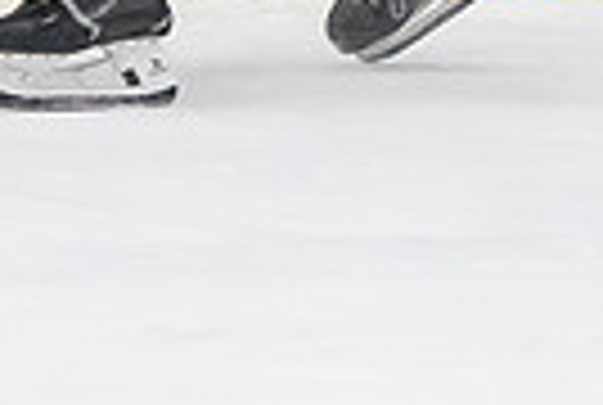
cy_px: -553
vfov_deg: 1.2
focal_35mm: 1154
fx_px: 19372
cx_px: -10
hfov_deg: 1.8
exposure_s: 1/640
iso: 2000
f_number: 3.2
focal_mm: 135
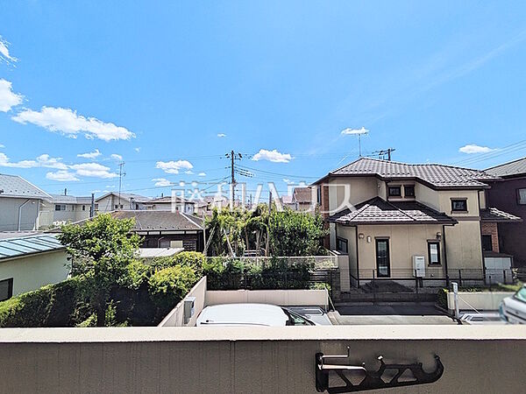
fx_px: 213
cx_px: 263
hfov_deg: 102.1
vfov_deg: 85.7
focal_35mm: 14
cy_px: 197
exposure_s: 1/3012
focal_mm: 1.83
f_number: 2.2
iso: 49
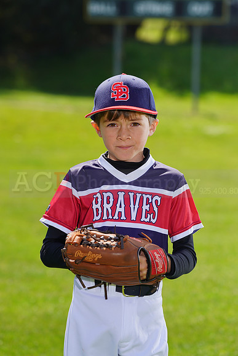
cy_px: 178
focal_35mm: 215
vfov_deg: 9.6
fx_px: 2131
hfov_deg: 6.4
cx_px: 119
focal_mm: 215
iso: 100
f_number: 8
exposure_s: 1/250
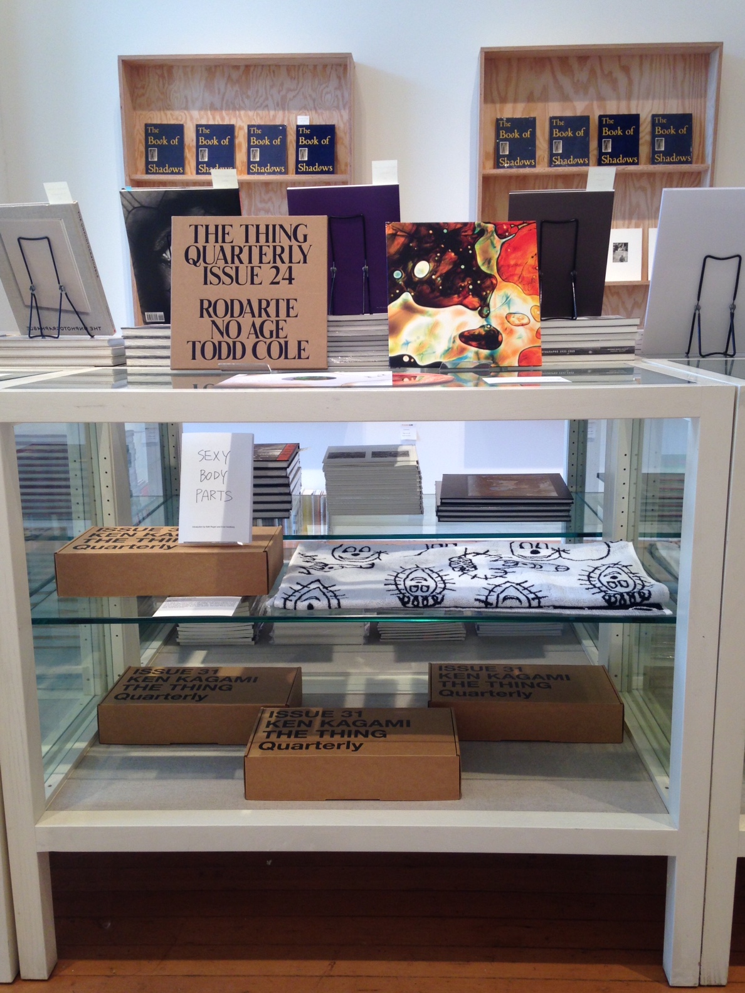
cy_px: 496
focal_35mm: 33
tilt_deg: -13.0
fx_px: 947
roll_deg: -0.5
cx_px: 372
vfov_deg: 55.4
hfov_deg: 42.9
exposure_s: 1/60
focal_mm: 4.12
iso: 64
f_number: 2.4
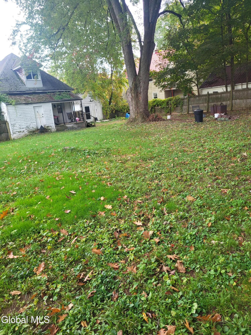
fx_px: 251
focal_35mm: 26
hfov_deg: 53.1
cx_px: 126
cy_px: 168
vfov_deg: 67.3
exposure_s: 1/120
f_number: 1.8
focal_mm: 5.4
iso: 50
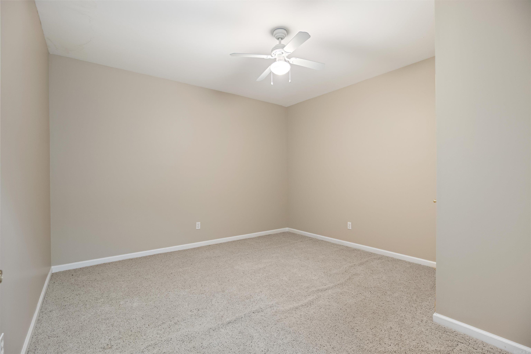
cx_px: 266
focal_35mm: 16
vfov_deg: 73.7
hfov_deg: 96.7
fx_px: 236
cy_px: 177
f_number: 5.6
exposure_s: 1/2.5
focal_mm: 16
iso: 1250
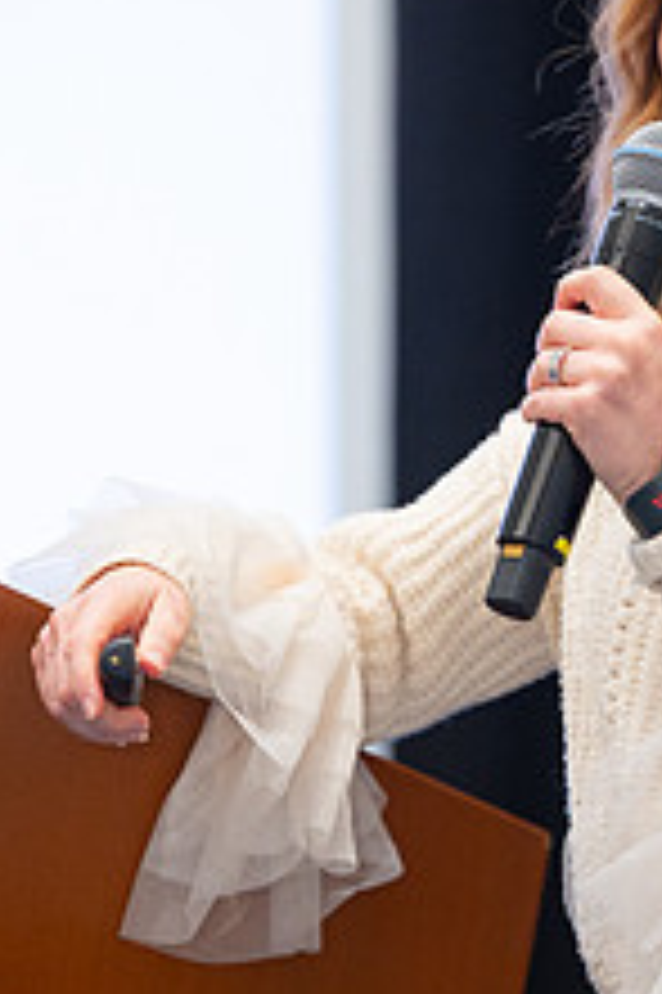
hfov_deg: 5.6
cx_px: 633
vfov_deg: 8.4
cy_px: 549
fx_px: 6740
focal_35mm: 244
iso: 2500
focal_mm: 120
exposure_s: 1/125
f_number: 3.2
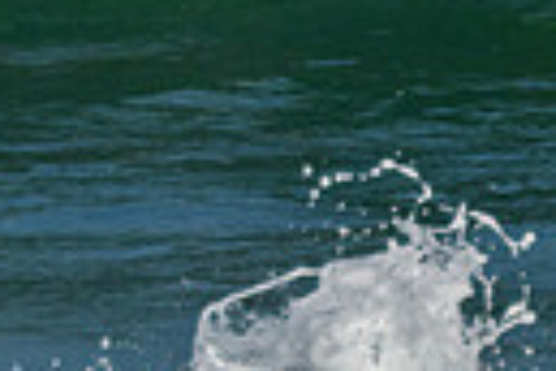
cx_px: -683
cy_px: -451
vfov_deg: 0.3
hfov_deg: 0.5
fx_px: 63858
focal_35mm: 4135
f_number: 11
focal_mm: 800
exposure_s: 1/2000
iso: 640
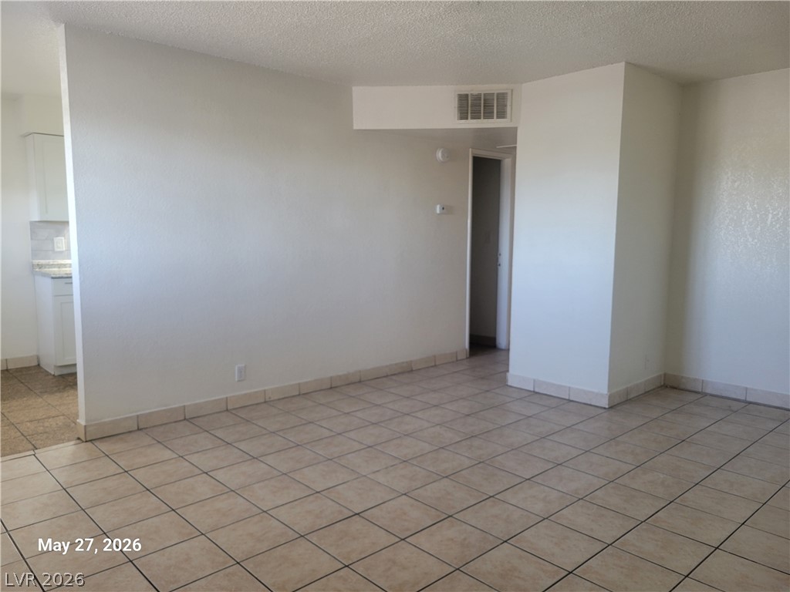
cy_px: 296
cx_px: 395
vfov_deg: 53.1
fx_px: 593
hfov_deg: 67.3
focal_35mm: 26
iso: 200
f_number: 1.8
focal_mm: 5.4
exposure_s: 1/40
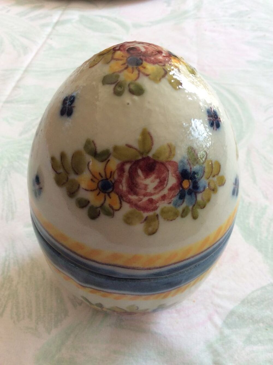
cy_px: 182
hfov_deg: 44.1
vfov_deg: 56.9
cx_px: 136
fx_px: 337
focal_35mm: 32
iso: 50
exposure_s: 1/100
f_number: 2.4
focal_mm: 3.3
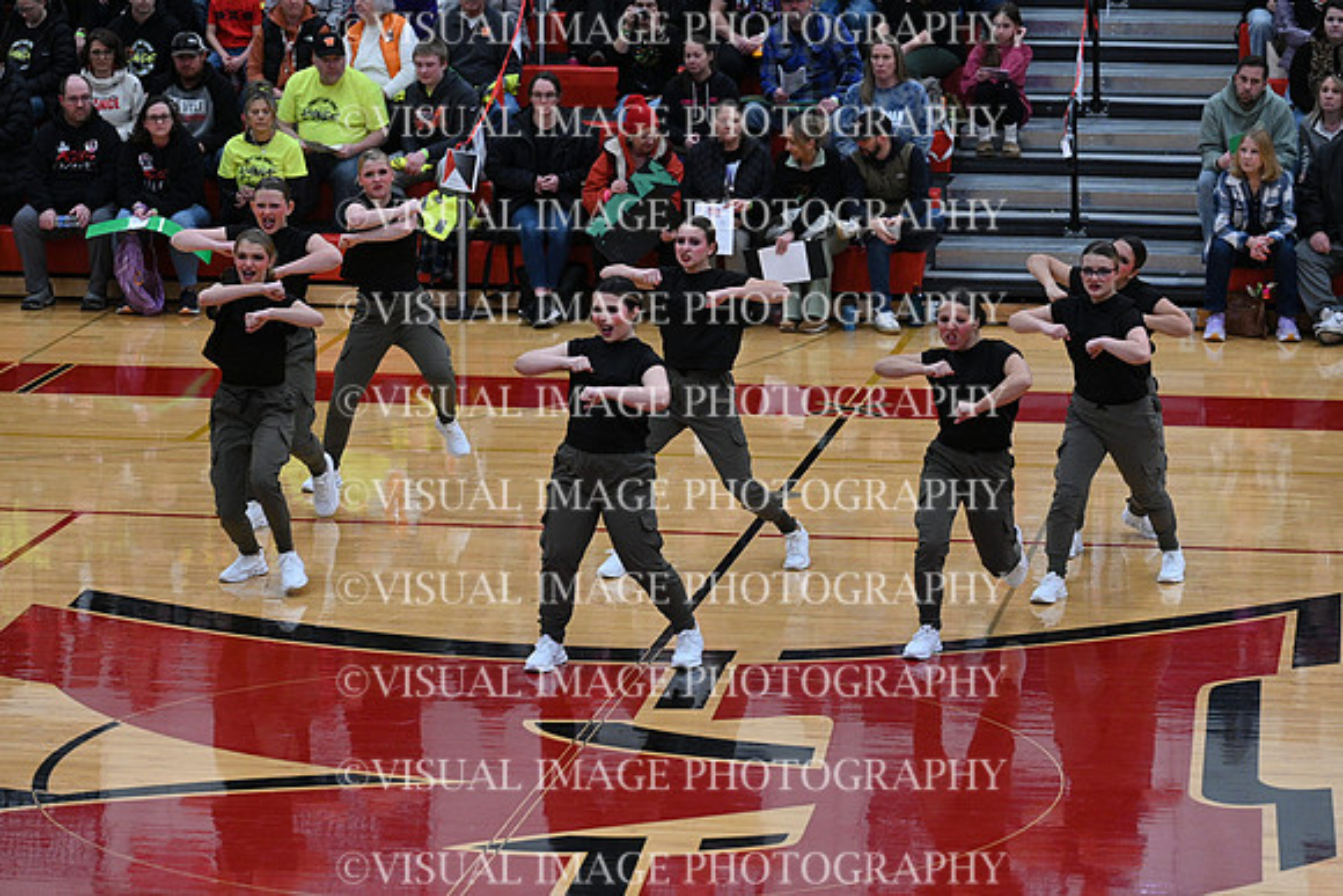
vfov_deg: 10.2
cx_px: 672
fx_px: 5037
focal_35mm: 135
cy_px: 448
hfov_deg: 15.2
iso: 4000
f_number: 4
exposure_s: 1/400
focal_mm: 135
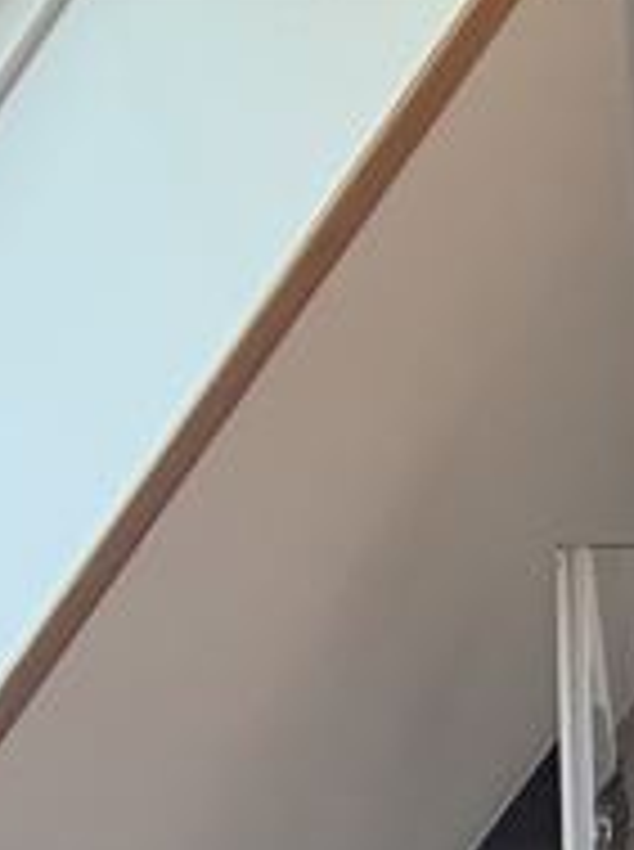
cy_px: 1696
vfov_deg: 17.9
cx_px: 742
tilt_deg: -6.7
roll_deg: +1.6
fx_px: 1862
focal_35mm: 76
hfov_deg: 18.4
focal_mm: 2.22
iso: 100
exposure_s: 1/100
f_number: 2.2
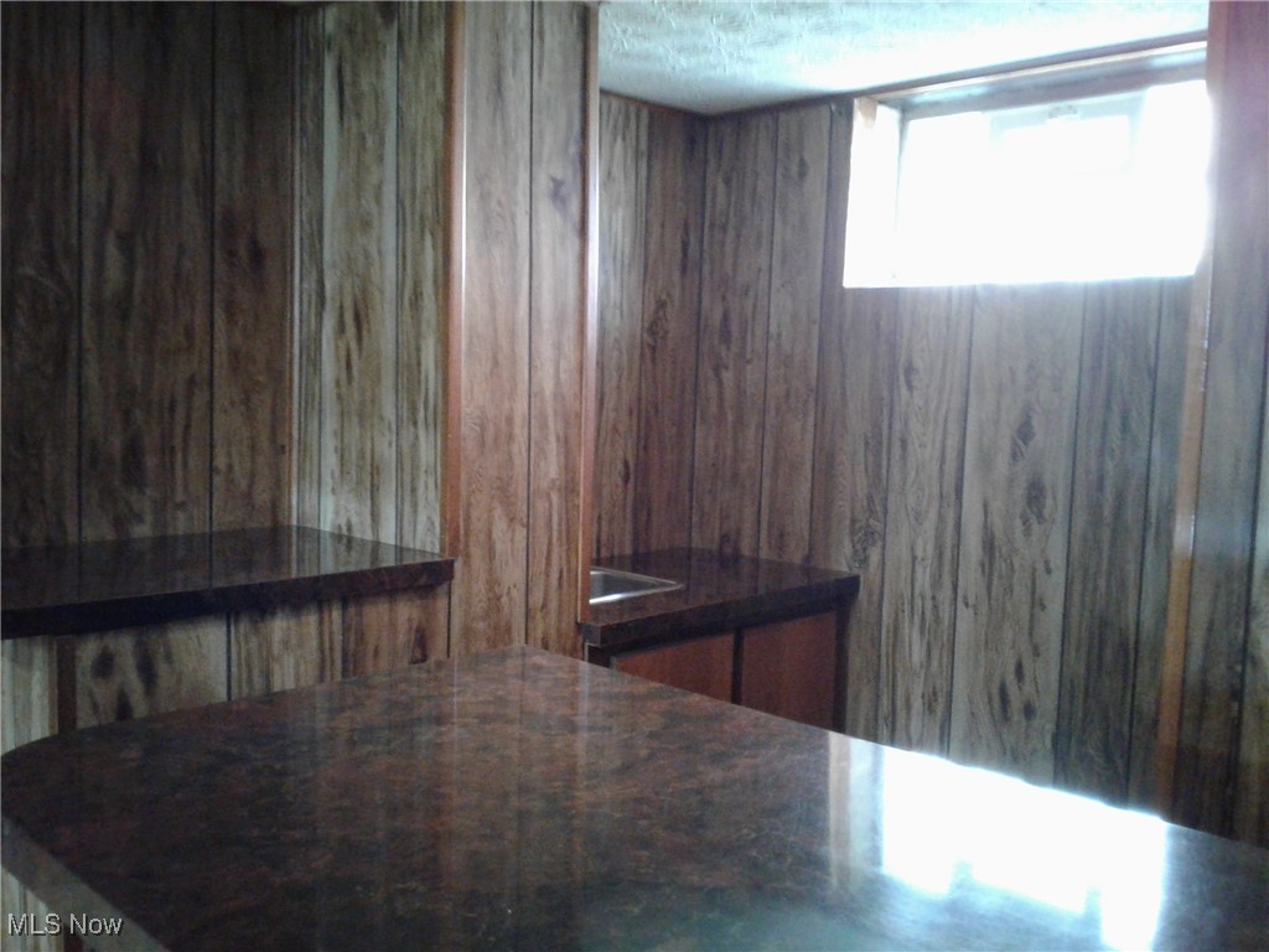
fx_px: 1210
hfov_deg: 55.4
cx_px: 634
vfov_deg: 42.9
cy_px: 476
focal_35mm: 33
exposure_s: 1/8
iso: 400
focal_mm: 3.3
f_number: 2.2
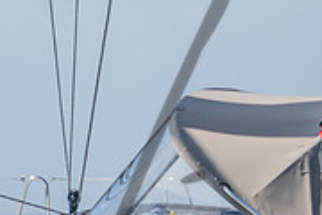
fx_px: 8506
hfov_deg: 2.2
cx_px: 274
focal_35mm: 951
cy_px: -4
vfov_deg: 1.4
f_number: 6.3
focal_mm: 150
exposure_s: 1/1000
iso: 200
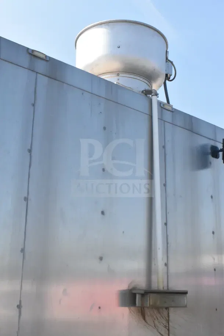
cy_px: 168
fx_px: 448
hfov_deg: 28.1
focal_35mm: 48
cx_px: 112
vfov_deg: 41.1
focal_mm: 32
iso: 6400
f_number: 20
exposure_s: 1/1600
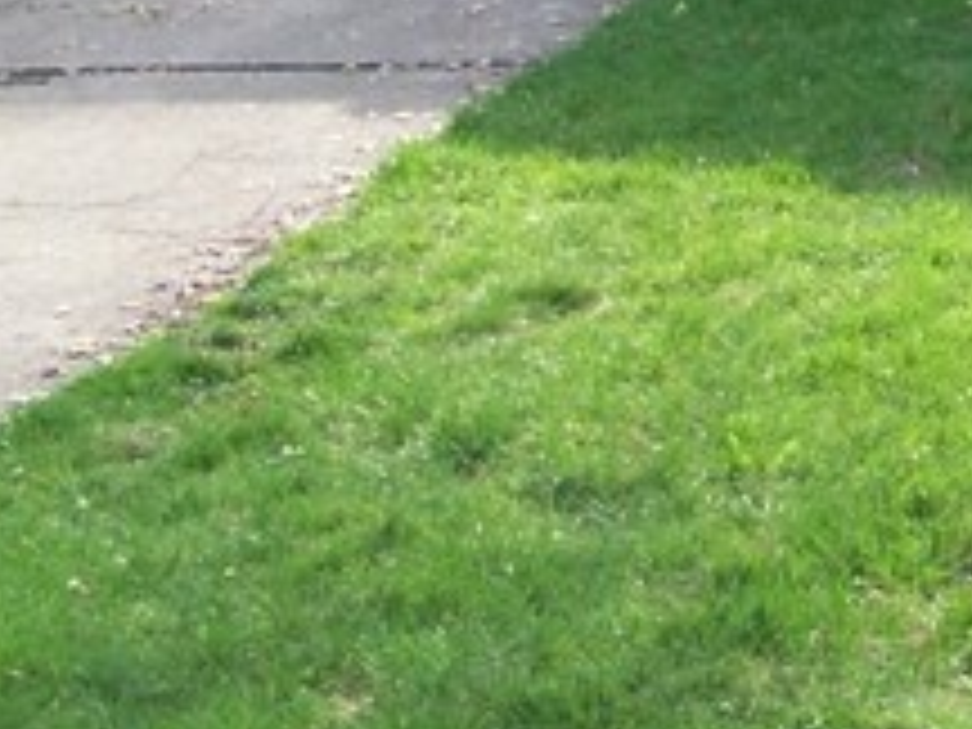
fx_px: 4802
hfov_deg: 10.8
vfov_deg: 8.4
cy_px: -454
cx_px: 1782
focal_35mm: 171
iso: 71
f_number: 2.8
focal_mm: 5.85
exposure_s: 1/200
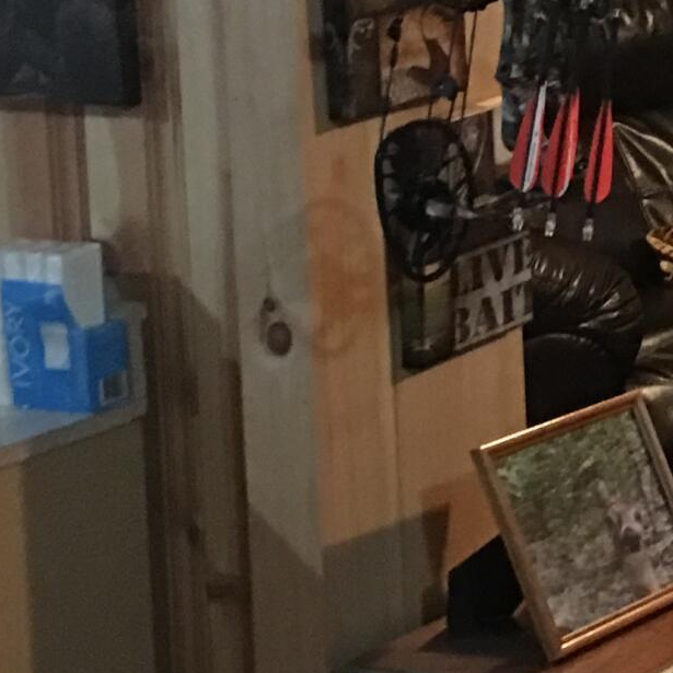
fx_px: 2749
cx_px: 1054
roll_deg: +0.7
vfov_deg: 13.8
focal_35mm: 125
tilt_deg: -9.9
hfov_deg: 13.1
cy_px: 94
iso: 125
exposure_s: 1/4
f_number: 2.2
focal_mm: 4.15
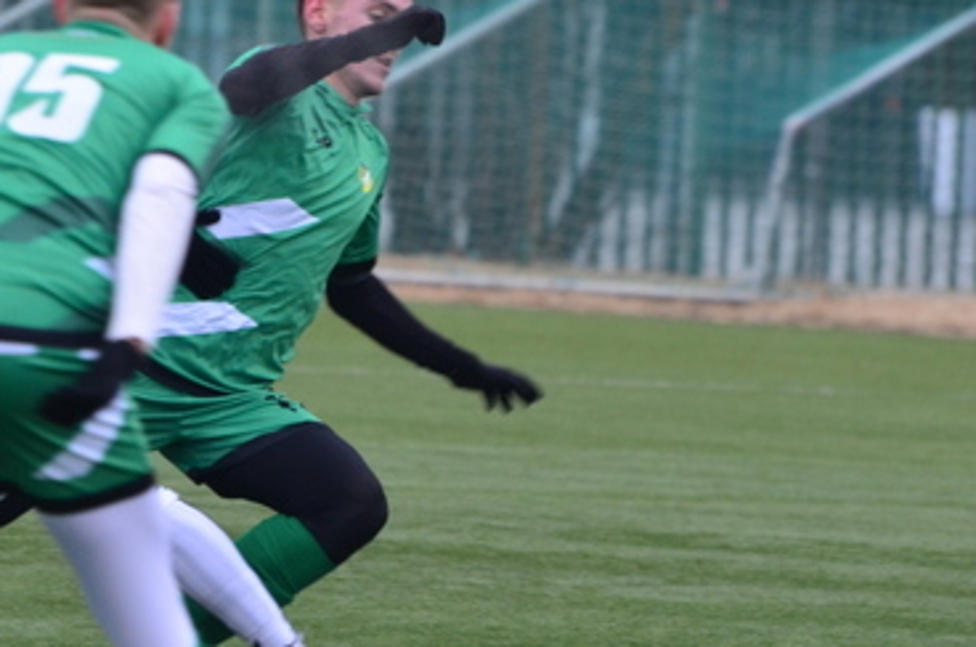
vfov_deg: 1.8
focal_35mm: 749
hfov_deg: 2.8
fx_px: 20271
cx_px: 257
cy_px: 371
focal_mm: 230
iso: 640
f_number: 5.3
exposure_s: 1/250
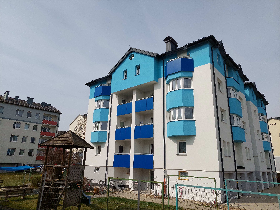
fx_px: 194
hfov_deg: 71.6
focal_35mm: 24
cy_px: 105
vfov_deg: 56.8
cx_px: 140
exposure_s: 1/2605
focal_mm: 5.23
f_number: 1.8
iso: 40
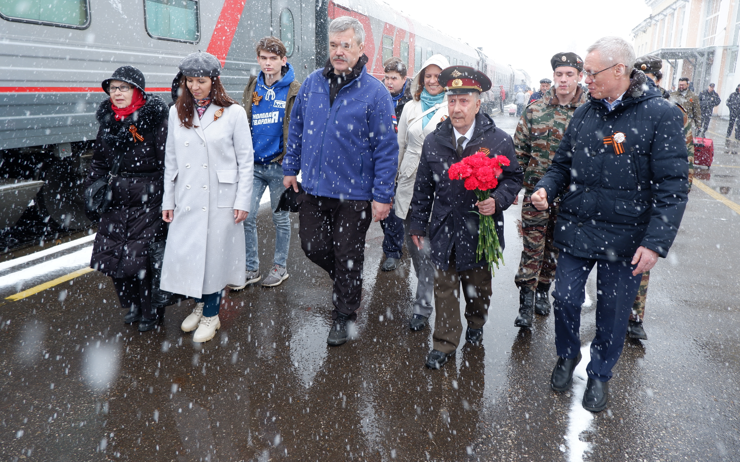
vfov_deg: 47.5
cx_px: 376
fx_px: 524
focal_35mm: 26
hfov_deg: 70.4
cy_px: 202
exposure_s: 1/240
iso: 200
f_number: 3.5
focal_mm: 15
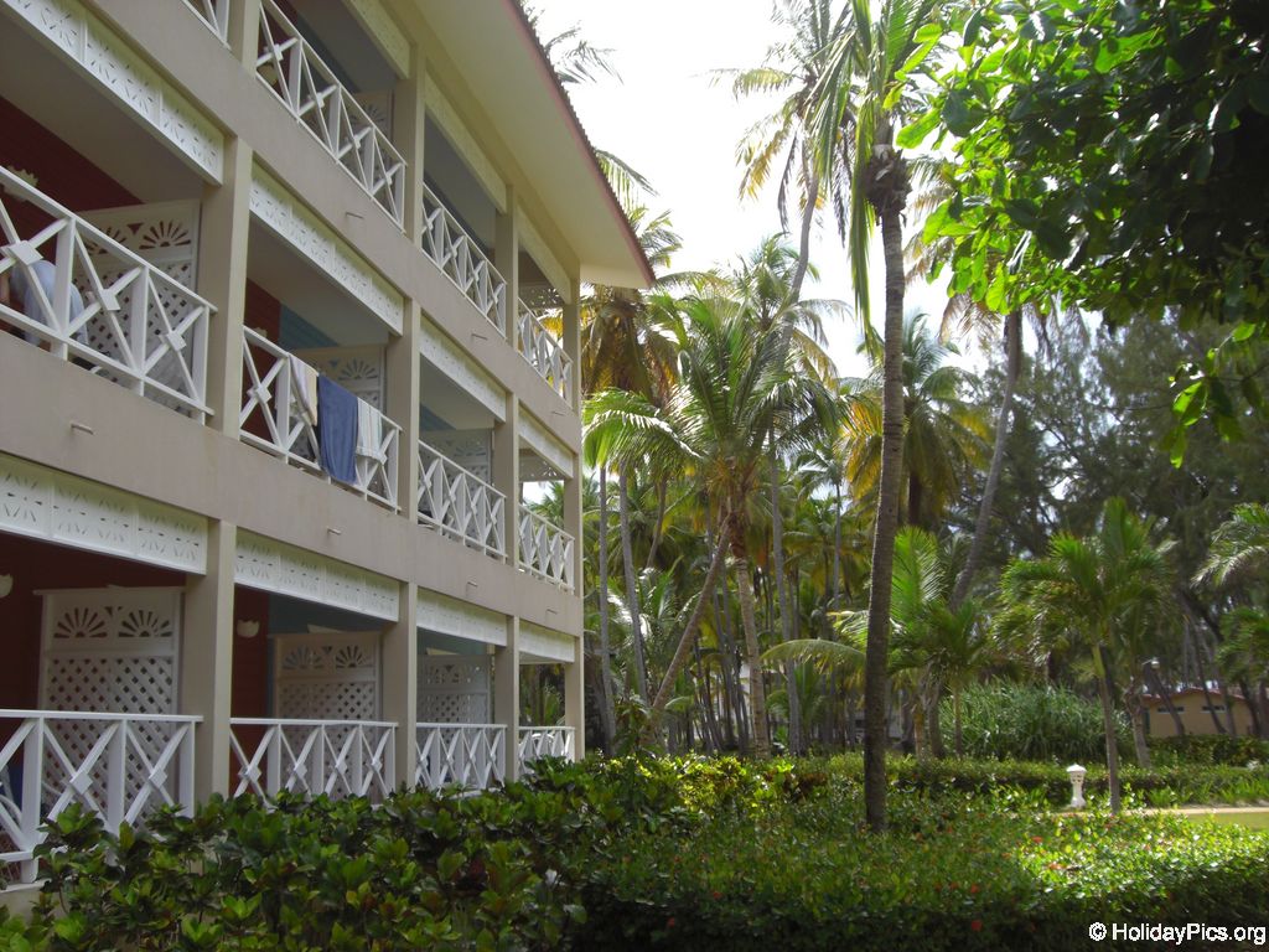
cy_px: 476
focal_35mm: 38
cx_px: 634
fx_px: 1393
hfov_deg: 49.0
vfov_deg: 37.7
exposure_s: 1/500
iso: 64
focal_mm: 6.2
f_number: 2.7
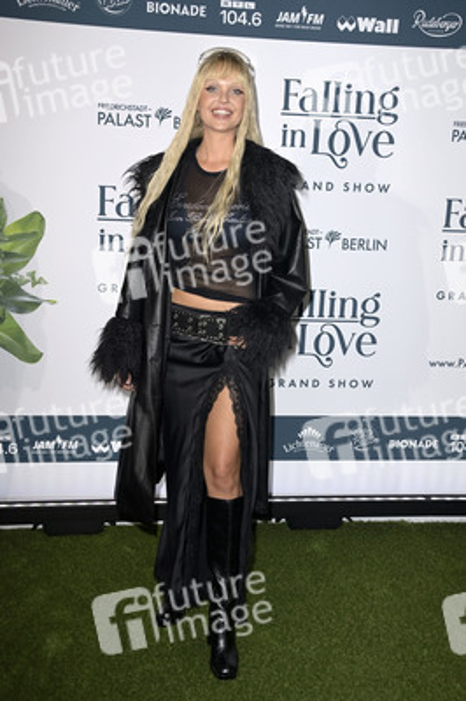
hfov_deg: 30.5
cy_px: 350
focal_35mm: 44
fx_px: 856
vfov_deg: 44.5
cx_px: 233
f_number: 5.6
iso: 640
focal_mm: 44
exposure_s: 1/250
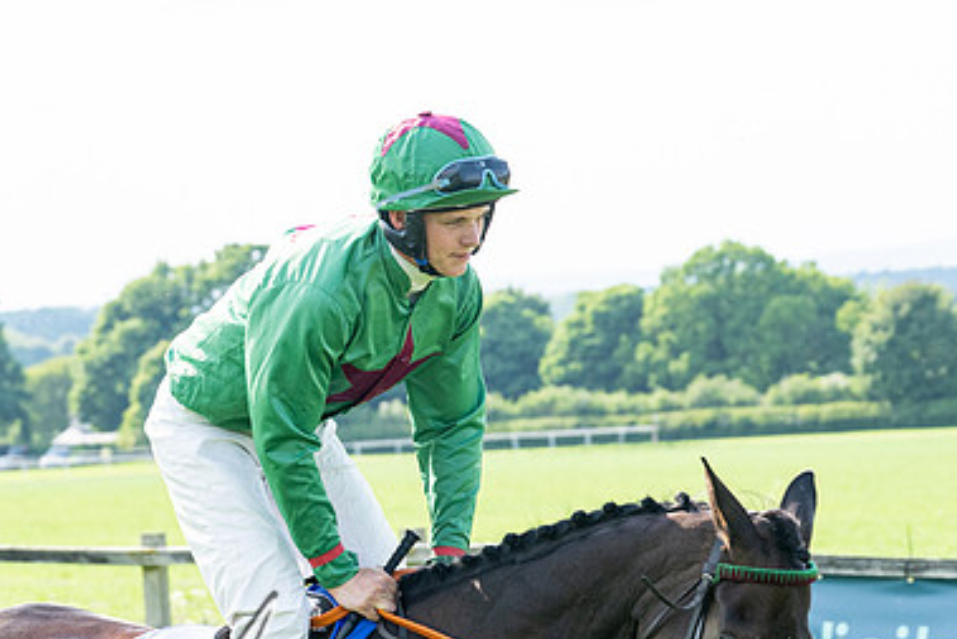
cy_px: 528
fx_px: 4973
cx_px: 422
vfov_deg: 7.3
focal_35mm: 187
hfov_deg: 11.0
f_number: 5
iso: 400
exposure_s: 1/1000
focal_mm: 70
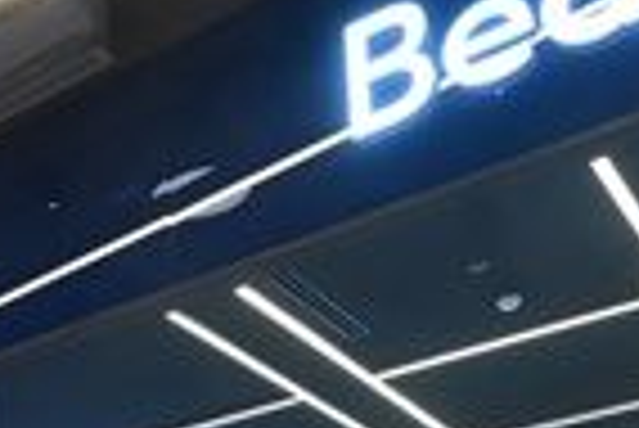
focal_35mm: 69
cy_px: 730
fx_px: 1226
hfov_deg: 25.0
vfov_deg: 16.9
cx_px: -212
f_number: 6.3
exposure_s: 1/100
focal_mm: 14
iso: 800
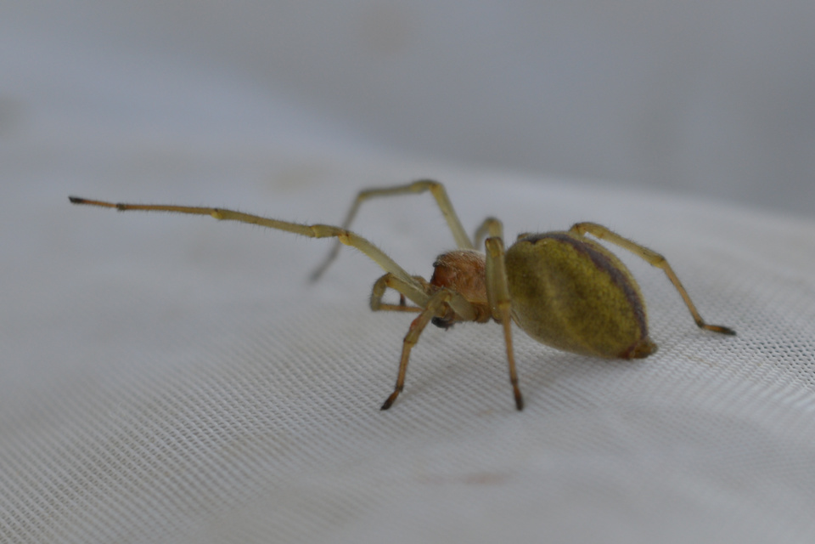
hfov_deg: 24.6
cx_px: 408
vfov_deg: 16.6
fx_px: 1868
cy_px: 272
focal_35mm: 82
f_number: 8
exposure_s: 1/125
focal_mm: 55
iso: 125
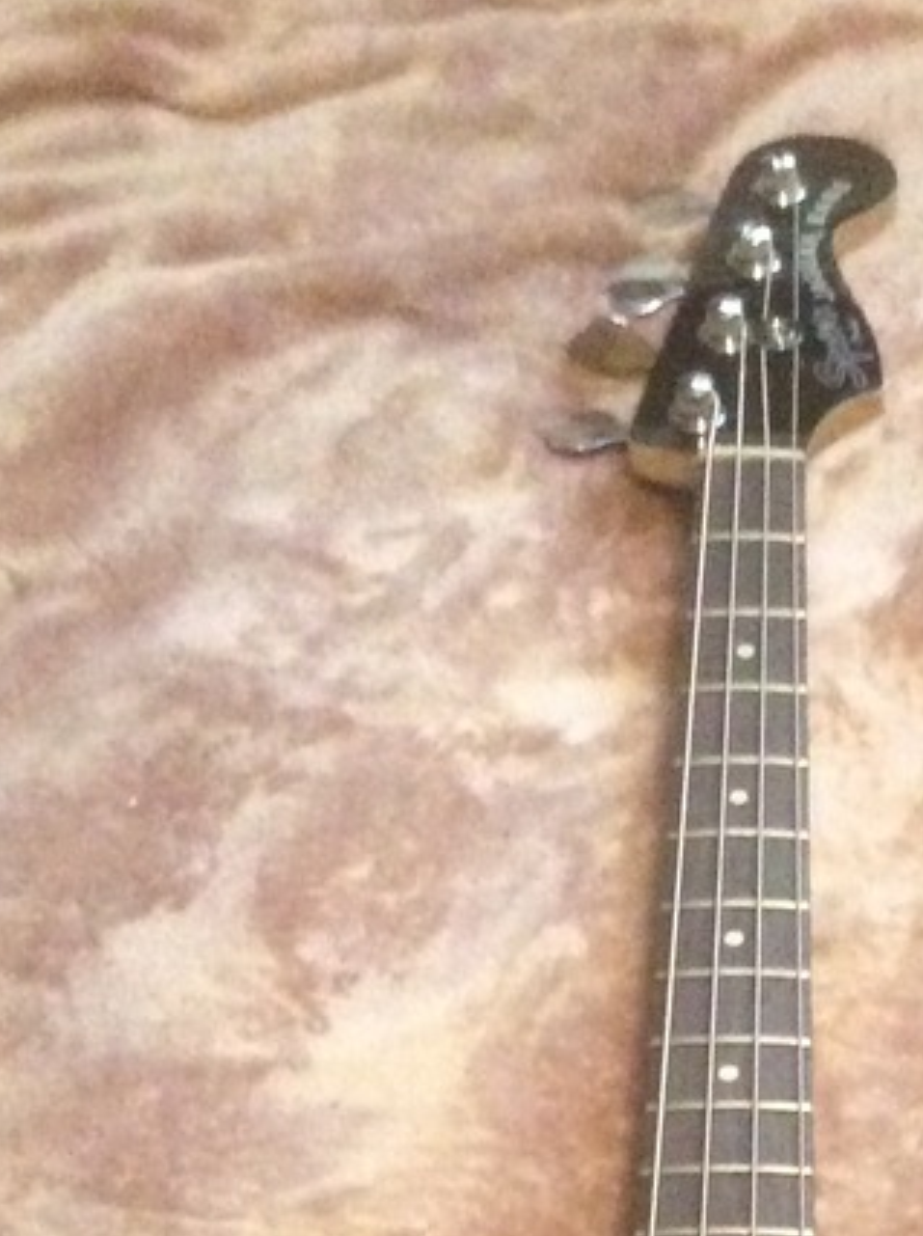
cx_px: 833
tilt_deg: -57.9
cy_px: 1572
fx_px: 3208
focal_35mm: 90
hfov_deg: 16.2
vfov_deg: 20.1
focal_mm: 3.3
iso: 500
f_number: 2.4
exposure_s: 1/15
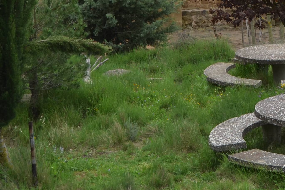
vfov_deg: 10.2
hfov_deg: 15.2
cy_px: -89
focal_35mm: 131
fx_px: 1037
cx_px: 326
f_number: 5
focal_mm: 26
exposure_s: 1/1250
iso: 400
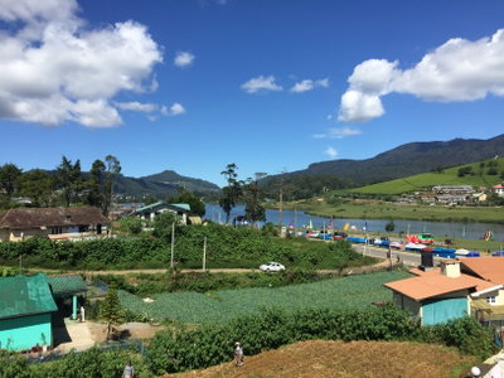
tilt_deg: -1.4
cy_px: 189
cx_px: 252
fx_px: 422
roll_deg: -0.6
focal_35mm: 29
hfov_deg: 61.7
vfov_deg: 48.2
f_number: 2.2
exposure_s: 1/2475
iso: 32
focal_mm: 4.15
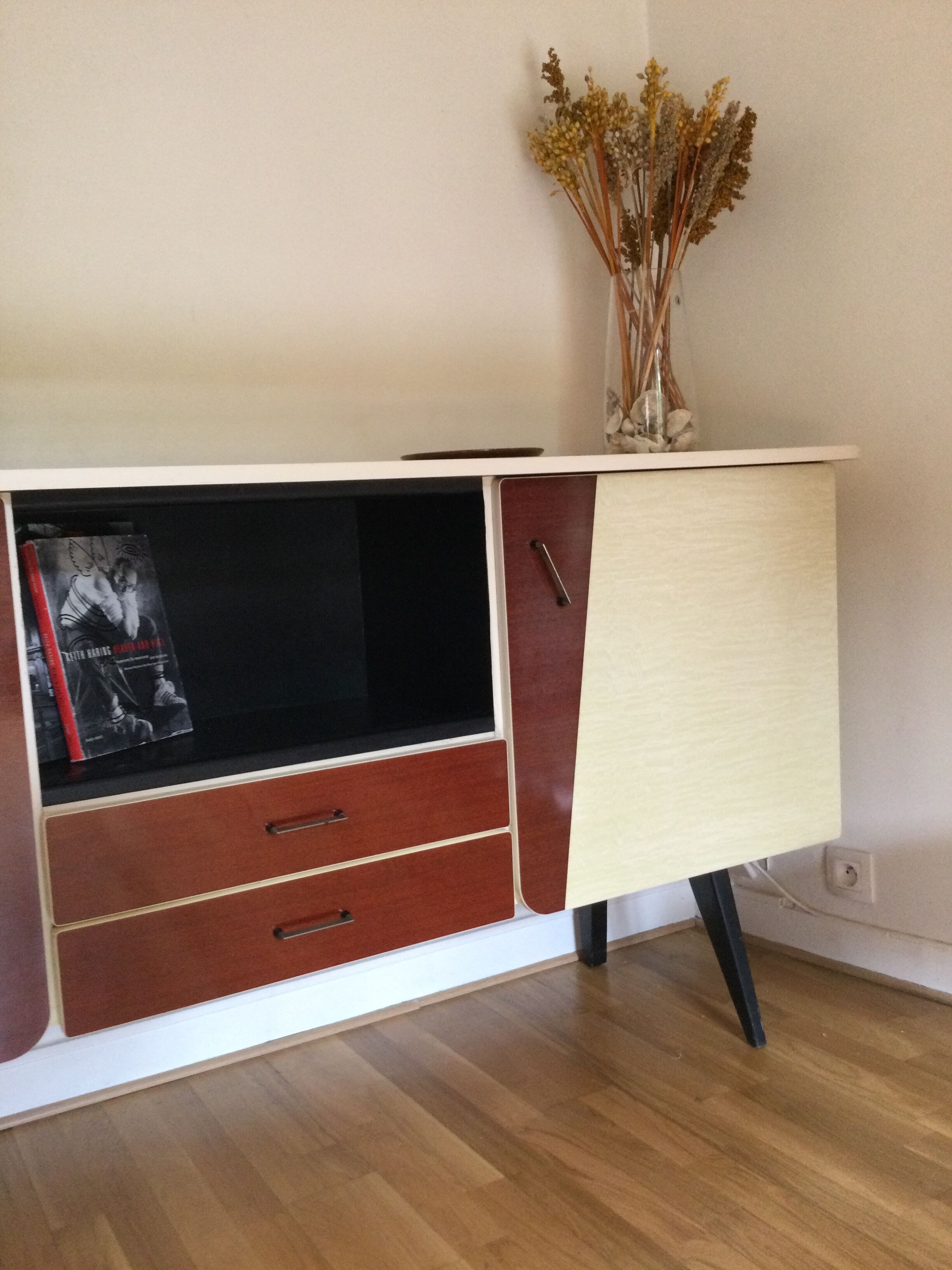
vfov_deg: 58.4
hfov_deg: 45.4
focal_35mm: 31
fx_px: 1137
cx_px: 476
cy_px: 635
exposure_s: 1/33
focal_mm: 3.3
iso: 125
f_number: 2.4
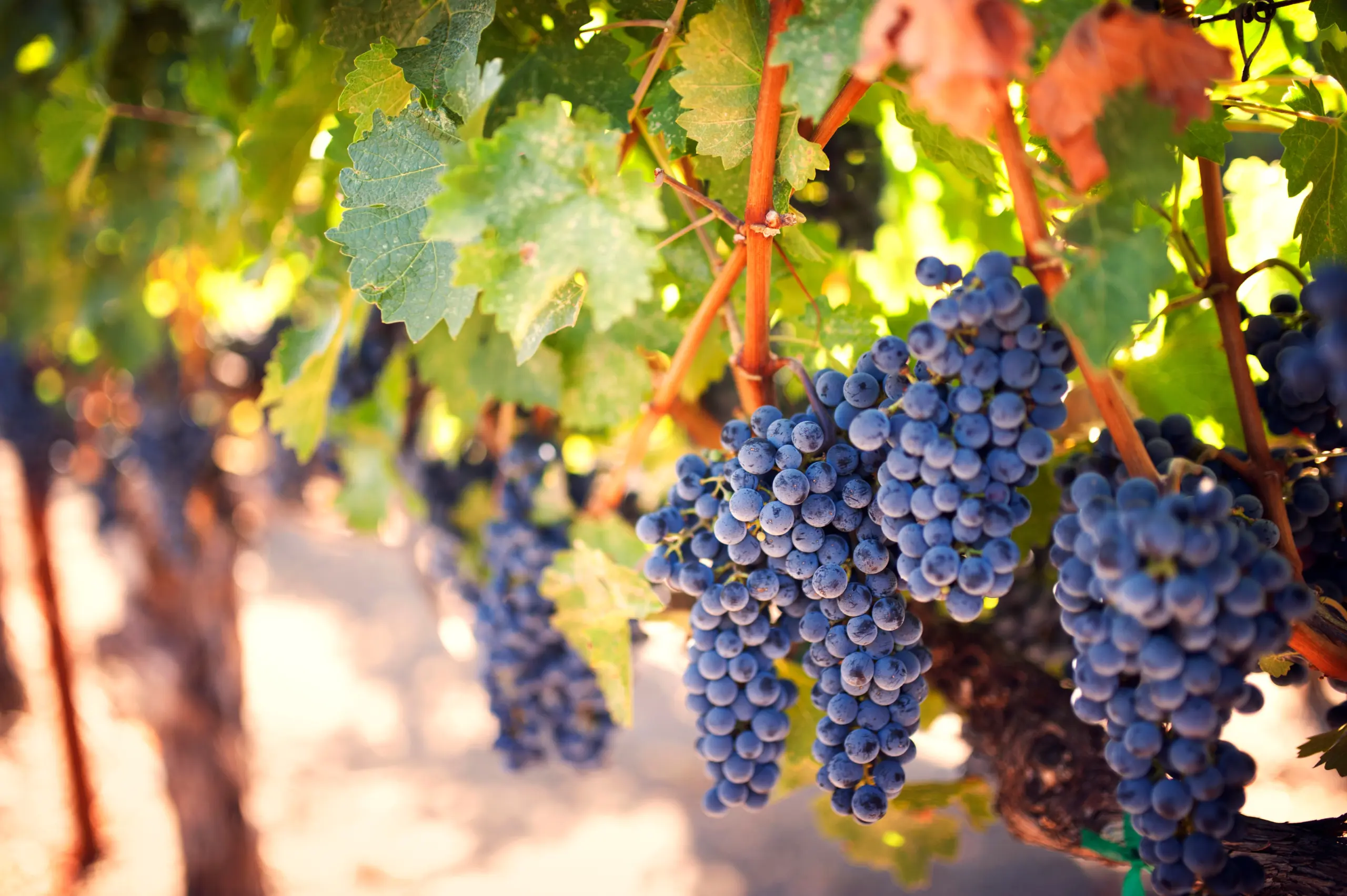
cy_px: 448
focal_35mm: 35
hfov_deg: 54.5
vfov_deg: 37.8
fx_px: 1309
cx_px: 674
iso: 500
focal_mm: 35
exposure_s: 1/640
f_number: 1.4
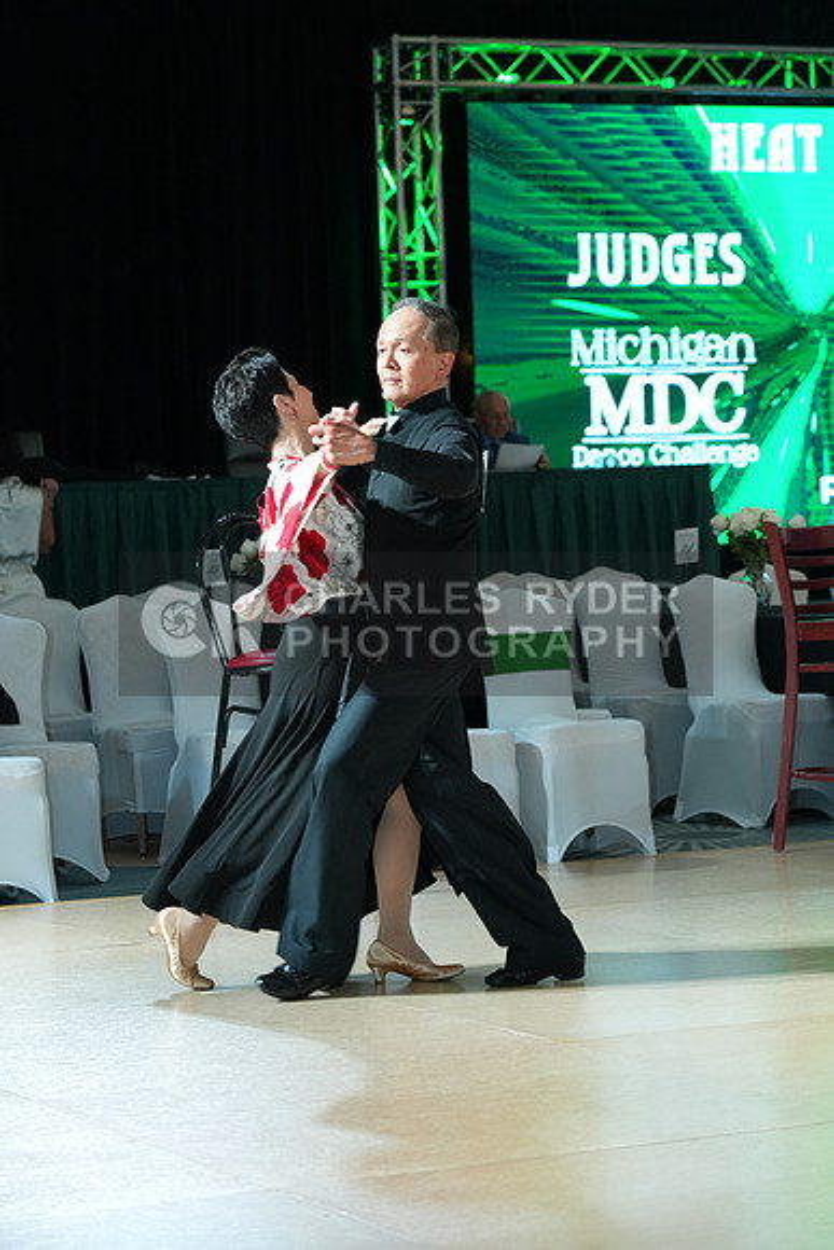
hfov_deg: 13.0
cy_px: 625
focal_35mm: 105
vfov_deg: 19.5
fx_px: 3646
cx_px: 417
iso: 2500
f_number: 5
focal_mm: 105
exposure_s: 1/250
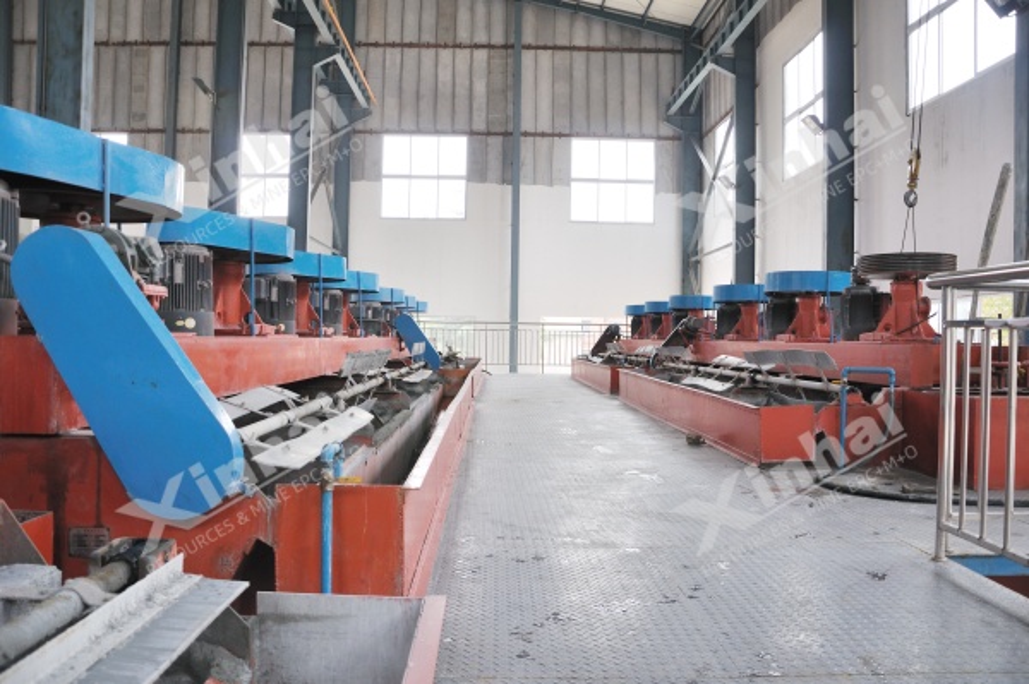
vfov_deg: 47.9
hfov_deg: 67.4
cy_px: 342
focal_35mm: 27
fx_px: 771
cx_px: 514
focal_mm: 18
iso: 200
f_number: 4.5
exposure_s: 1/160
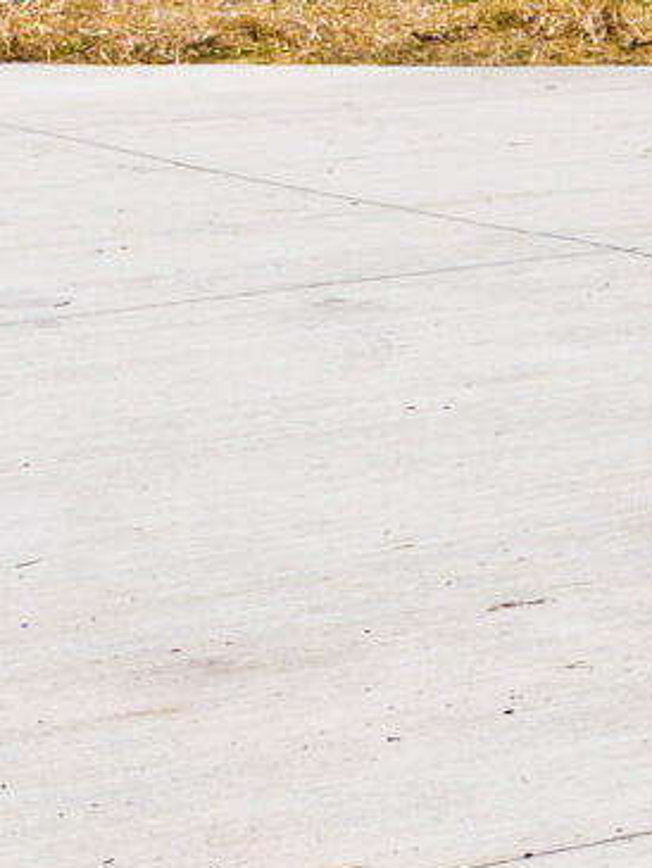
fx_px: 5547
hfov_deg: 5.7
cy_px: -666
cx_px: 2637
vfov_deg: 8.6
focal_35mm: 221
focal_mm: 28
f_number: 7.1
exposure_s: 1/500
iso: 320
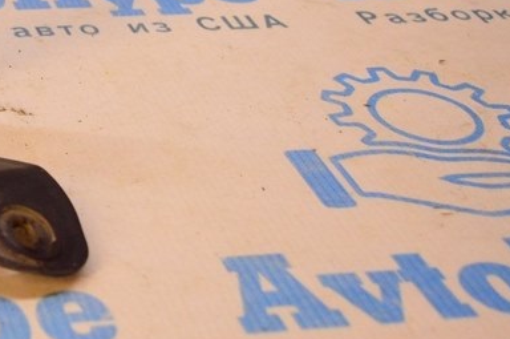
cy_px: 76
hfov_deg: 20.9
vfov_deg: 15.4
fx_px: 1245
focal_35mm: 88
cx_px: -166
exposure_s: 1/500
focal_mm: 22
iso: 1600
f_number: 4
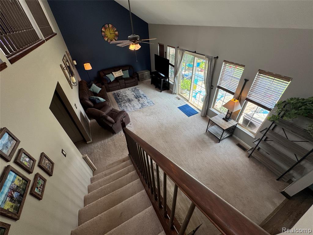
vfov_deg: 85.7
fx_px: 127
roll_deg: +3.3
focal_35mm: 14
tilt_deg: -38.8
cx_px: 156
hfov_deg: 102.1
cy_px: 118
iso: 100
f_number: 2.2
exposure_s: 1/120
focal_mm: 2.22
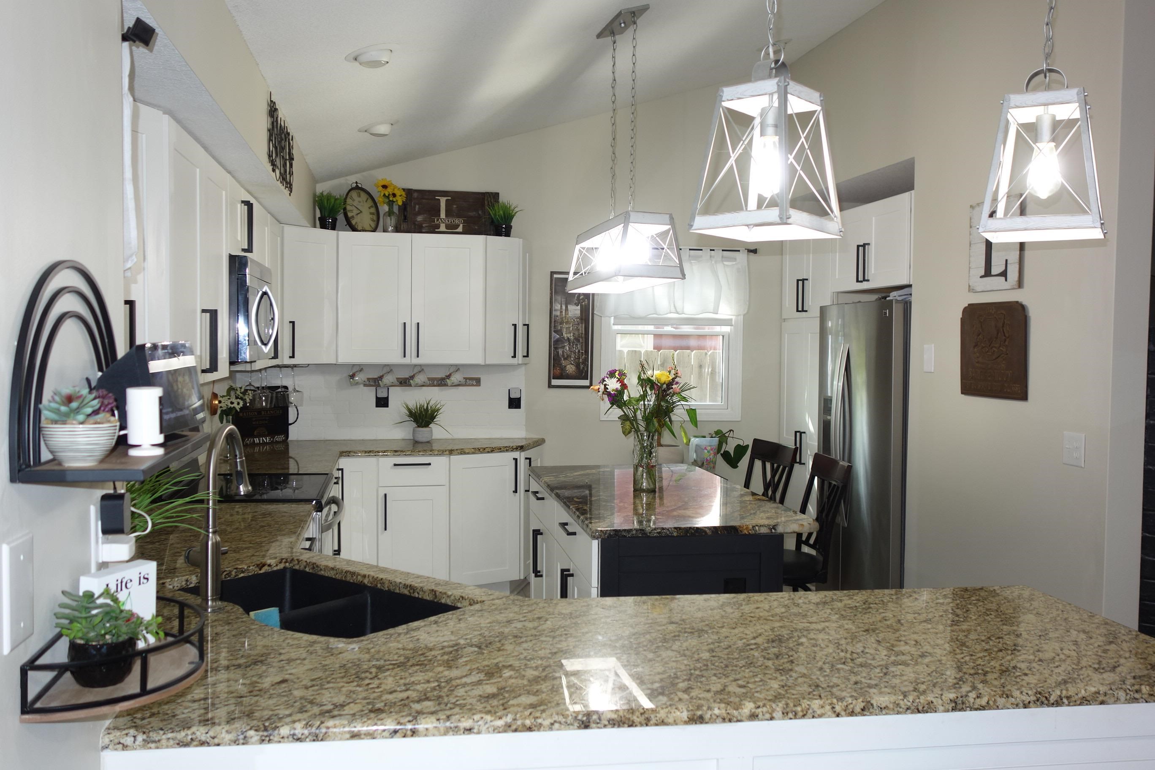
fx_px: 1027
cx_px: 578
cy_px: 385
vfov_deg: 41.1
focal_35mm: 32
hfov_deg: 58.7
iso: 125
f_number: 2.5
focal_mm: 11.89
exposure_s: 1/40
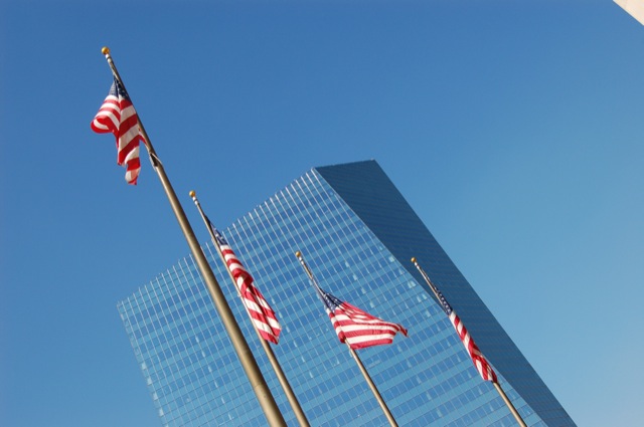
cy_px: 214
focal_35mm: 42
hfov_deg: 46.5
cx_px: 322
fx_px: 750
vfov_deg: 31.8
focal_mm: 28
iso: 200
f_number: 9
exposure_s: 1/320
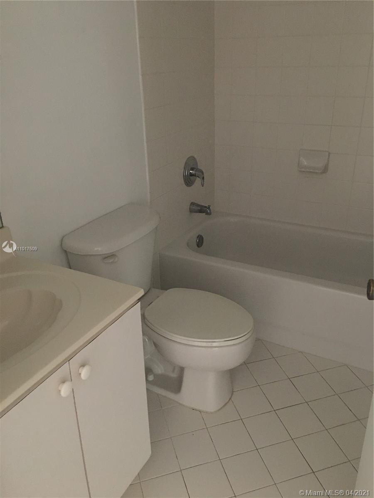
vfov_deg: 61.7
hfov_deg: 48.2
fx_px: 418
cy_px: 249
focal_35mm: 29
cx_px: 187
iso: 100
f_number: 2.2
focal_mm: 4.15
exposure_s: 1/4
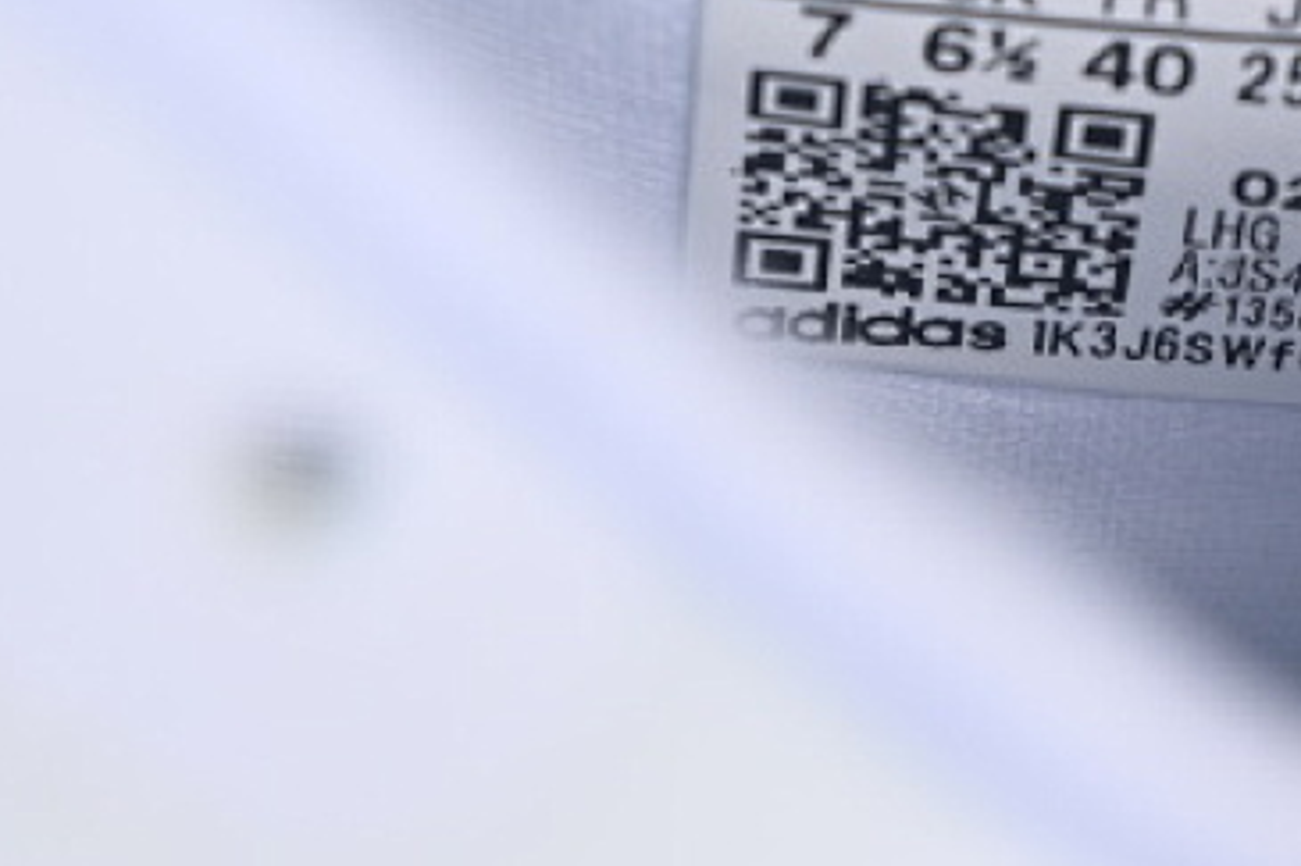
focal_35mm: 222
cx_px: 1198
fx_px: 8019
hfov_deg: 9.2
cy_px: 271
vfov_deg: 6.2
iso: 160
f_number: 7.1
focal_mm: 50
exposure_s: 1/100
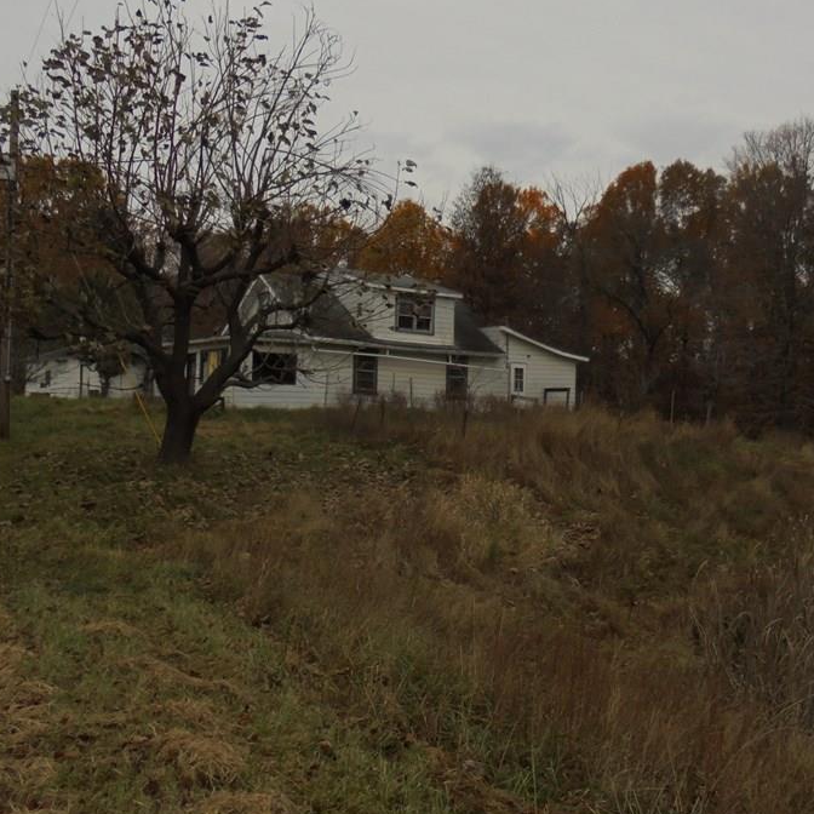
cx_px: 504
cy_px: 365
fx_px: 931
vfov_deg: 47.1
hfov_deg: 46.8
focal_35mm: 35
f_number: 3.5
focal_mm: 4.6
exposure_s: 1/800
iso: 100
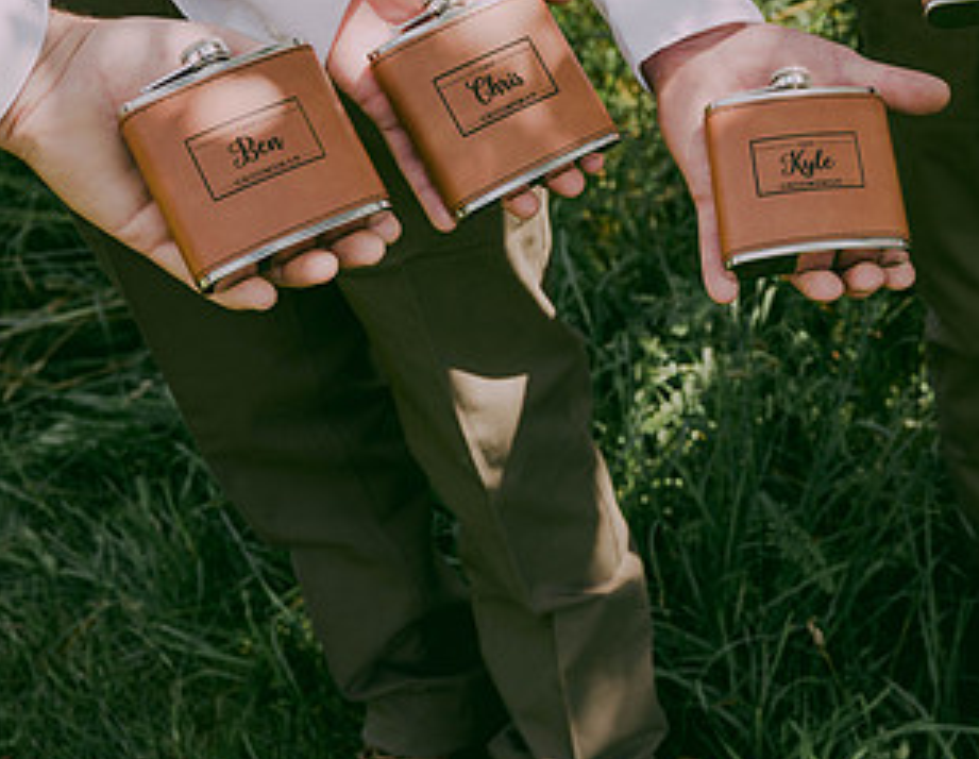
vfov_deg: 21.0
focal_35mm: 70
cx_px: 850
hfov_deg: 26.7
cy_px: 94
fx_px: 2004
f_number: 4.5
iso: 200
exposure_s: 1/250
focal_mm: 33.5
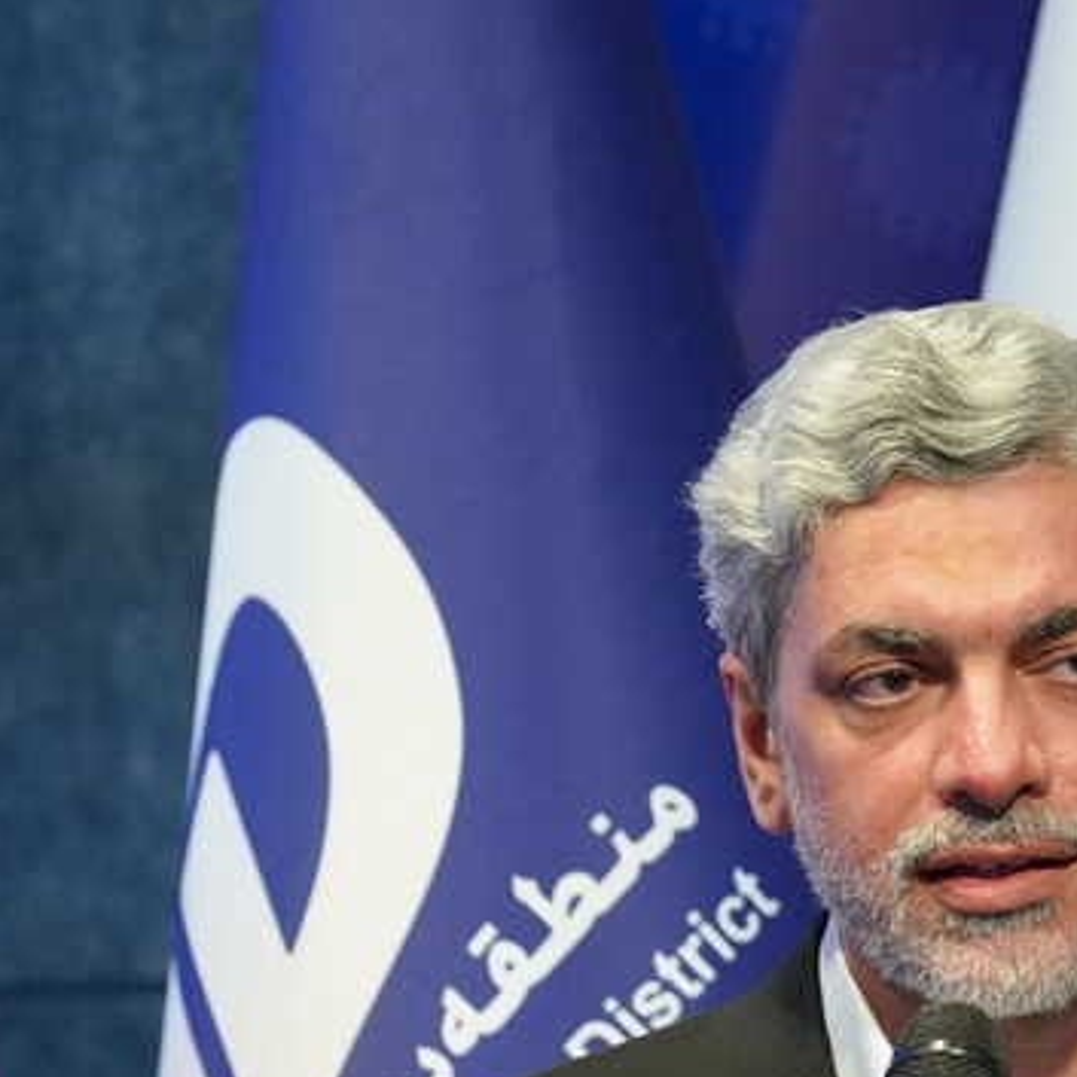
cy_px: 743
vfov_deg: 2.4
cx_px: 1333
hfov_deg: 2.4
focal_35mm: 739
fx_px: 26013
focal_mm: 200
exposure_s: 1/200
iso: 3200
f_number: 2.8
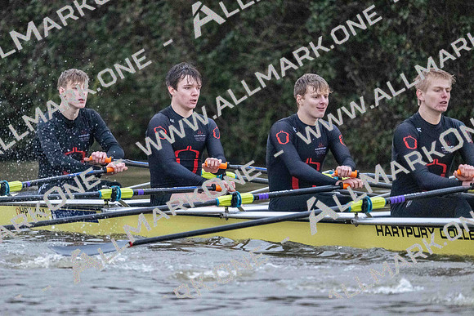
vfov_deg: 3.4
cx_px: 237
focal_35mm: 400
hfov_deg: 5.2
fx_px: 5268
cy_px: 158
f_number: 4.5
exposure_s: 1/1600
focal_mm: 400
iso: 18000
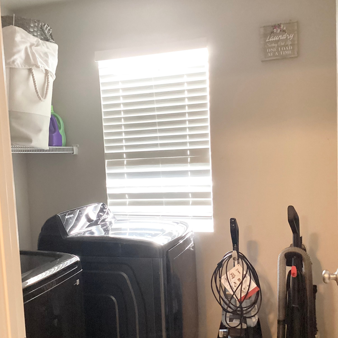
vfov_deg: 44.8
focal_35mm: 37
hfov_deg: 44.9
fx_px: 409
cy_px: 197
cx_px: 167
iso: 250
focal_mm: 3.3
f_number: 2.4
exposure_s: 1/60
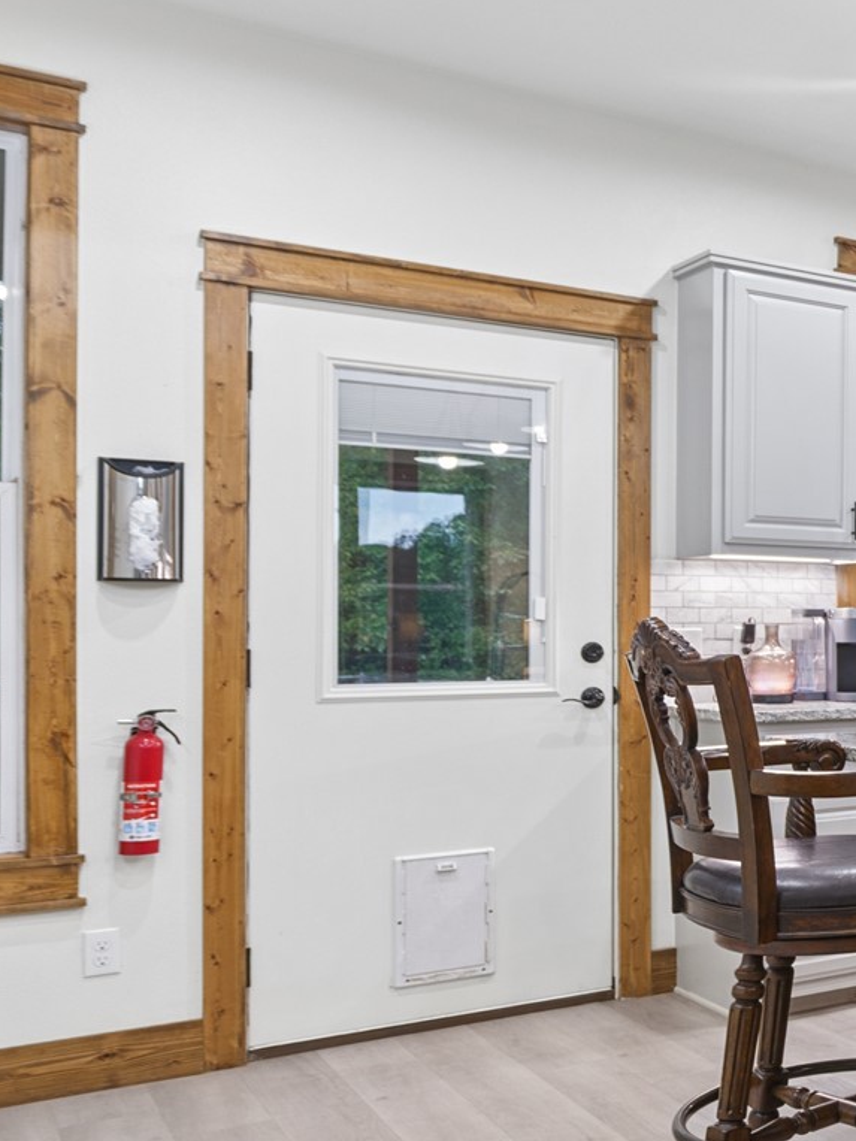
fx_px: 1352
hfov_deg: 24.5
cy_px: 637
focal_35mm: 41
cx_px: 1373
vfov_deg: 45.7
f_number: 7.1
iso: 640
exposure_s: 1/25
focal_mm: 16
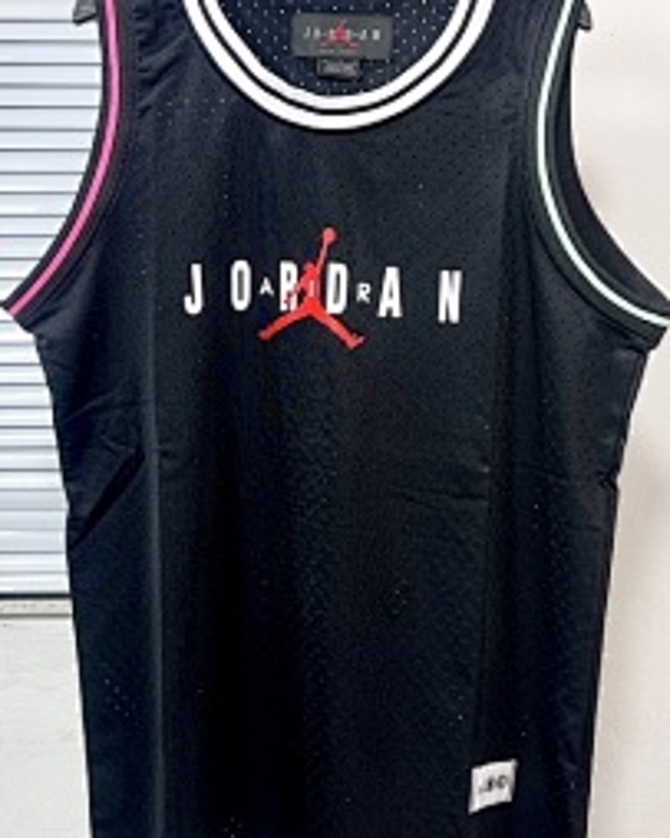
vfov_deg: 37.2
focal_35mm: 50
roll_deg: +0.7
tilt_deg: -1.9
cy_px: 320
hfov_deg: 30.2
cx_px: 342
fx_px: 1240
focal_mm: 5.7
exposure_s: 1/170
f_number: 1.5
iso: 40
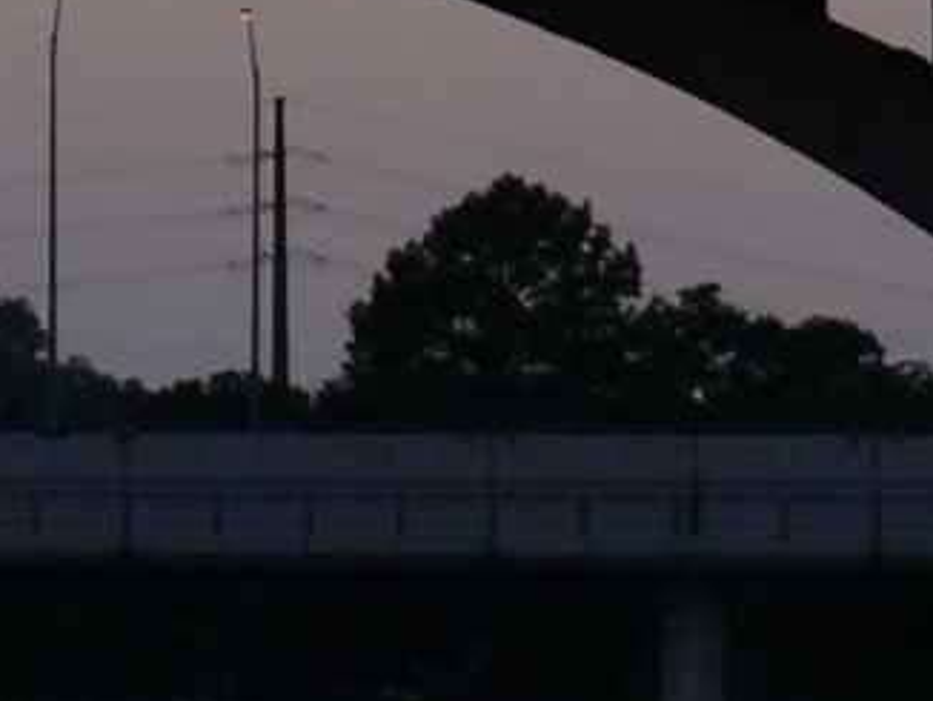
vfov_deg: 2.1
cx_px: -1065
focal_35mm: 696
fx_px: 18773
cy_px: -701
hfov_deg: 2.8
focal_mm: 30.1
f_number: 3.6
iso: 100
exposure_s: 1/80
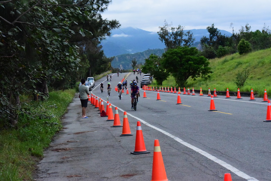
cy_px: 90
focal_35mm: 95
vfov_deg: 14.4
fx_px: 716
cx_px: 136
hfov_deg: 21.4
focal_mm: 95
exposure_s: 1/2500
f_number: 13
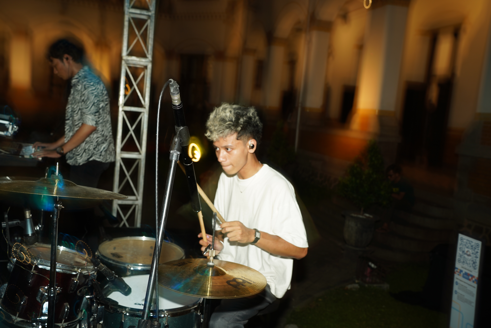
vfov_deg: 37.9
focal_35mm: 35
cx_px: 246
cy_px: 164
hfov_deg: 54.4
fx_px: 477
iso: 100
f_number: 6.3
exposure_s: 1/2
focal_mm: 35
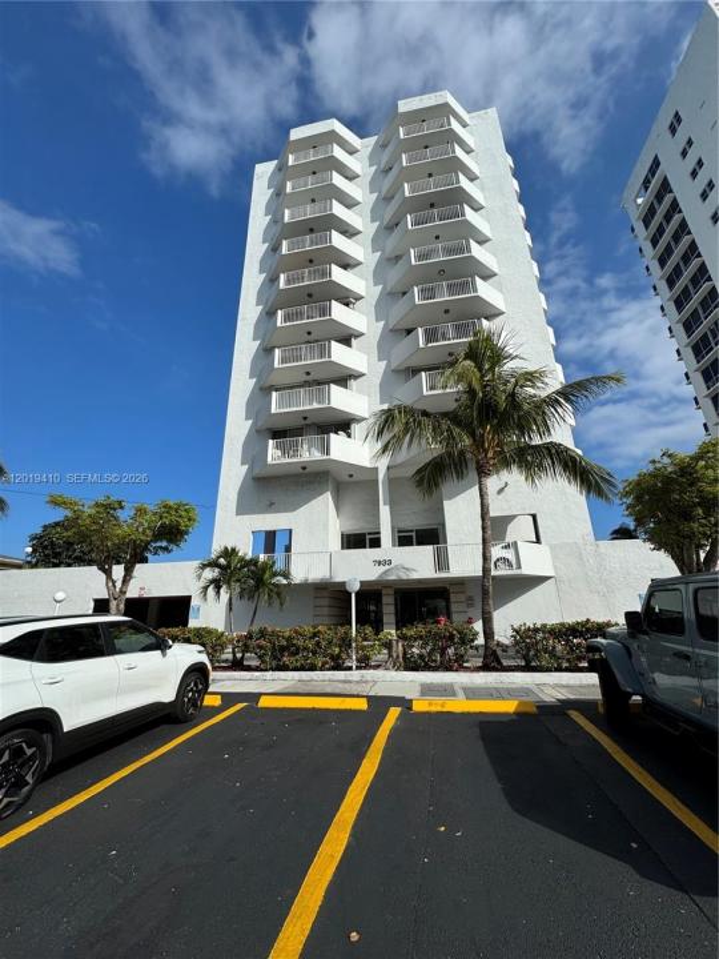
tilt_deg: +20.0
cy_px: 480
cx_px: 360
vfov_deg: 102.1
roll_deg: +1.8
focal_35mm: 14
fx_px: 388
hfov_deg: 85.7
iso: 40
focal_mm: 2.22
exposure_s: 1/4132
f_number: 2.2
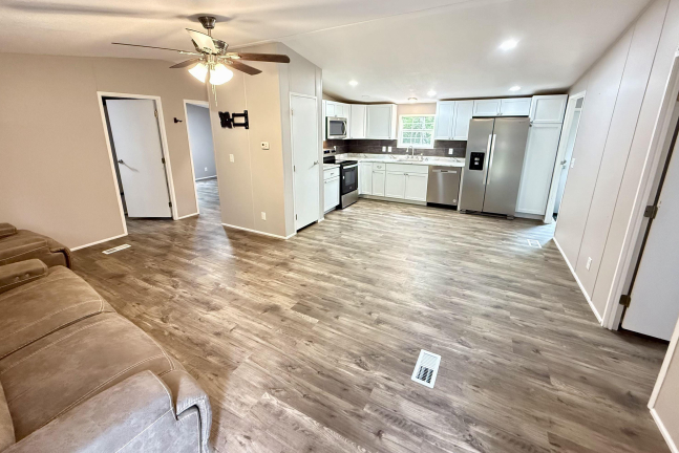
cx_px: 341
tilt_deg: -13.6
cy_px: 198
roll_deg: -0.6
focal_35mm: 15
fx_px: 283
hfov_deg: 100.4
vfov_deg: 77.0
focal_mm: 2.22
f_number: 2.2
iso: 800
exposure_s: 1/60
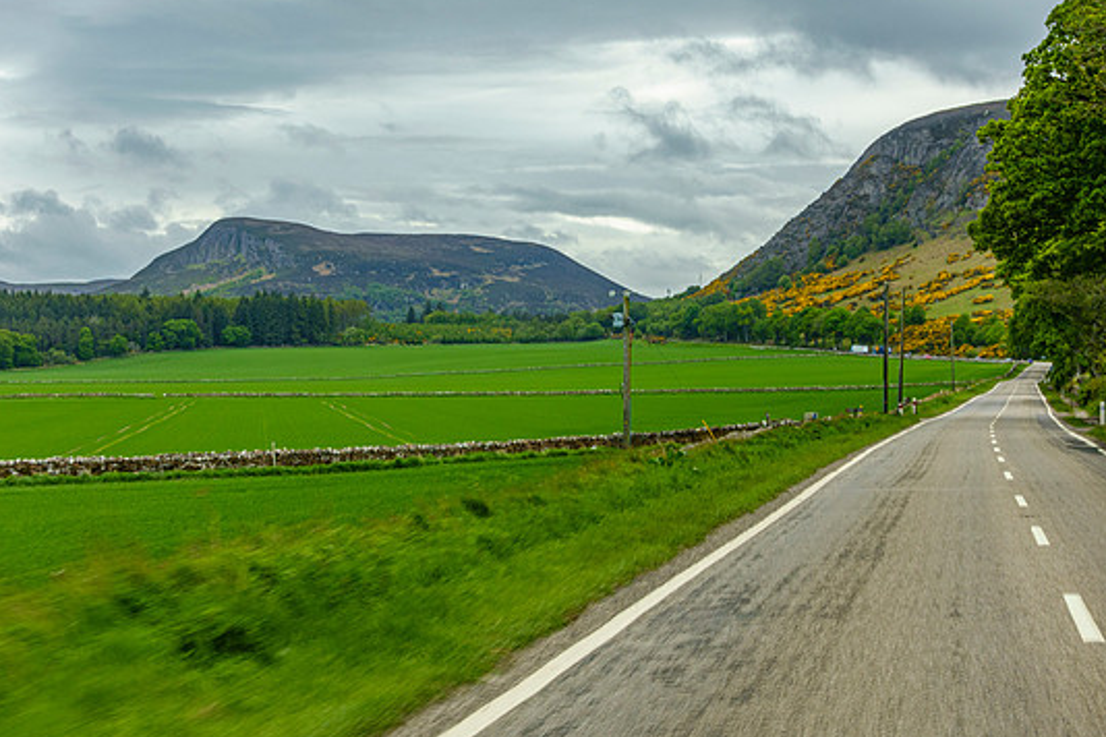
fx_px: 2335
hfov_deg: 26.6
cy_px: 353
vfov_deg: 17.9
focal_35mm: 76
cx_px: 516
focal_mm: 25.7
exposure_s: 1/80
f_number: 7.1
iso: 125
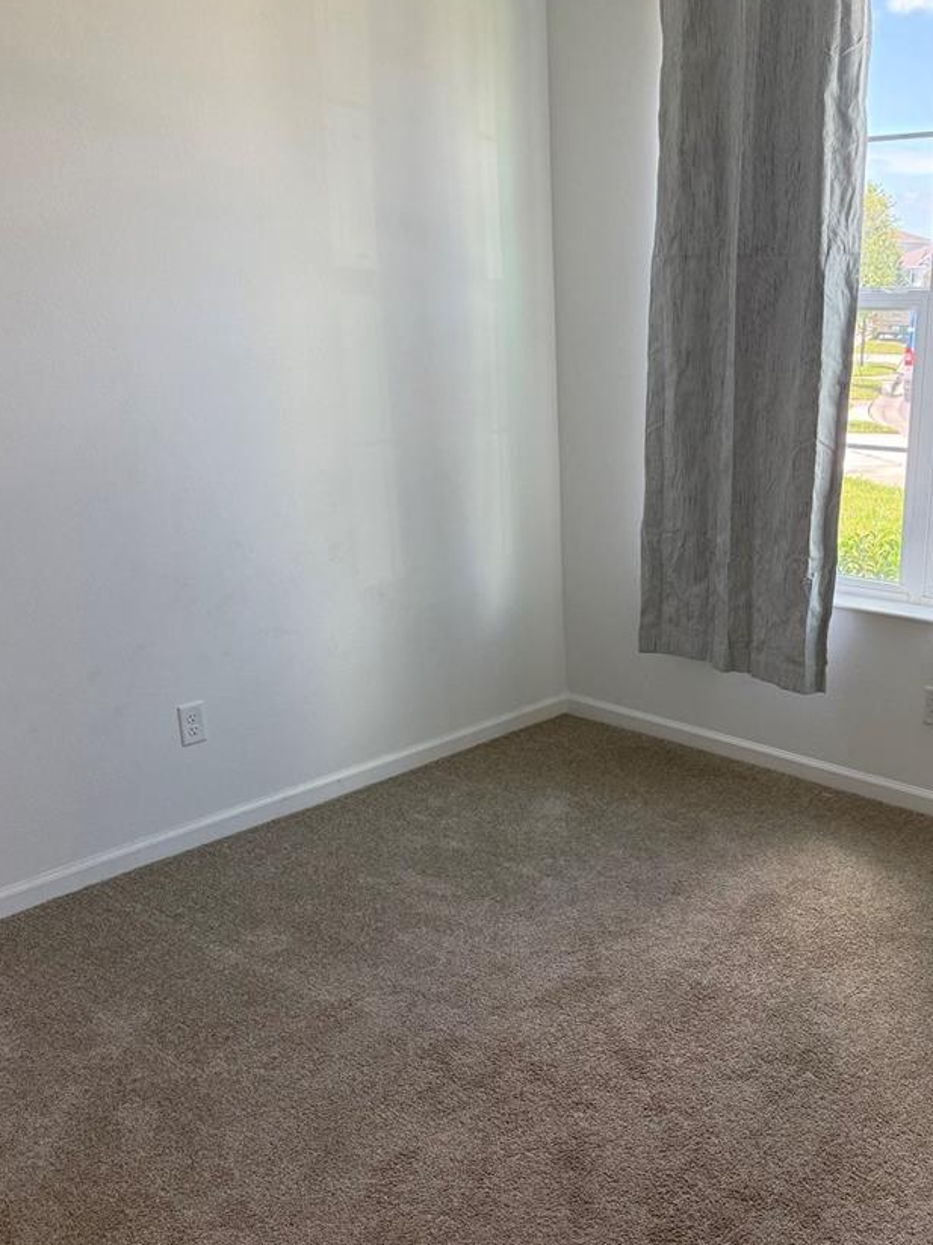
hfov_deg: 40.0
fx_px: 1258
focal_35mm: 35
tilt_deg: -17.9
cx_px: 646
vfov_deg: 52.5
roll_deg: -0.3
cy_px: 699
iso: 200
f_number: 1.78
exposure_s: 1/170
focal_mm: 6.76
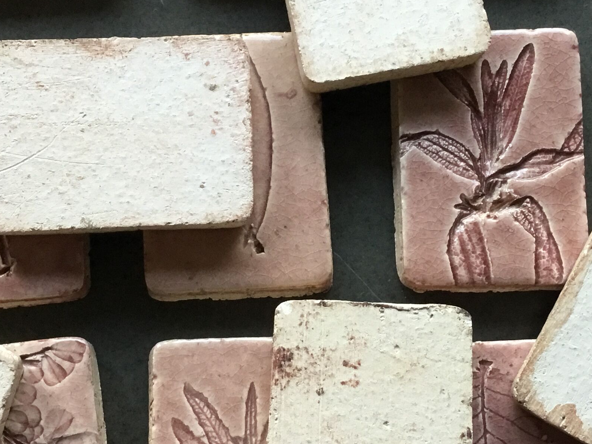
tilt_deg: -79.1
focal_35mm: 64
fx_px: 1095
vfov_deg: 22.9
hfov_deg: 30.3
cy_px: 246
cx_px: 271
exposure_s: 1/33
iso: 64
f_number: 2.4
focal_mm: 3.3
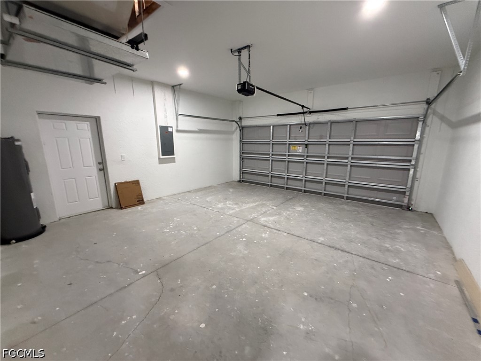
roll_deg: -0.1
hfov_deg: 102.1
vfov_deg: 85.7
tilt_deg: -10.1
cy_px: 180
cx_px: 240
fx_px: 195
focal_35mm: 14
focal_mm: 2.22
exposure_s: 1/60
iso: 640
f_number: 2.2
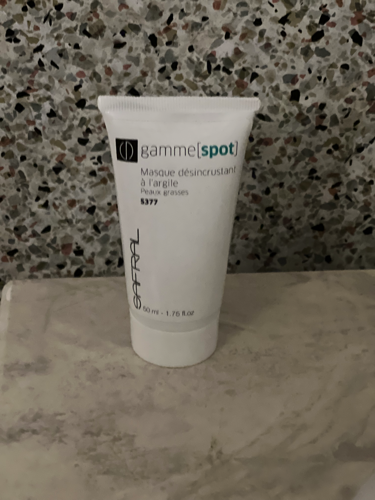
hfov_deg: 19.1
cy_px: 250
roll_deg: -1.1
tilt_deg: -31.9
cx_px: 188
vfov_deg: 25.3
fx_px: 1112
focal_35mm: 77
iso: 1000
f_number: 2.8
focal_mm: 9
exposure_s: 1/15
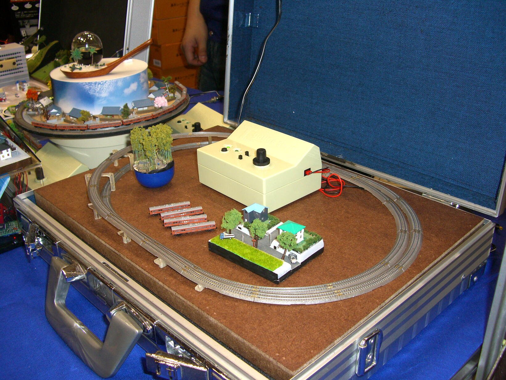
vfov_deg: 37.7
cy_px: 190
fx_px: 556
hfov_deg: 49.0
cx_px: 253
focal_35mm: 38
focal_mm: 7.9
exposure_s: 1/60
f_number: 2.8
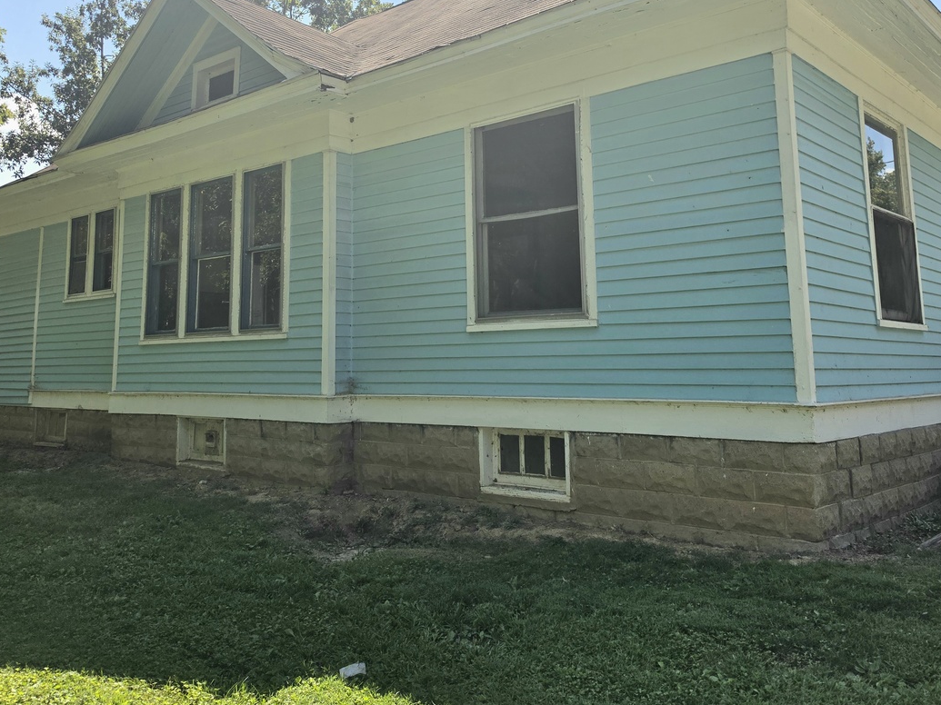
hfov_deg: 56.8
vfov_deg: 43.5
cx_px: 445
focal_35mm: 32
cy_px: 236
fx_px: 870
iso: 64
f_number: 1.4
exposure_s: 1/10000
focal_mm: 6.5
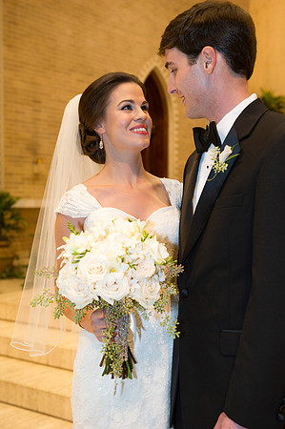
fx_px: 655
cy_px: 214
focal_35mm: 55
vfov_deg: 36.3
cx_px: 142
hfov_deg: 24.6
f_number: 5
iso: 1600
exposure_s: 1/80
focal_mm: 55
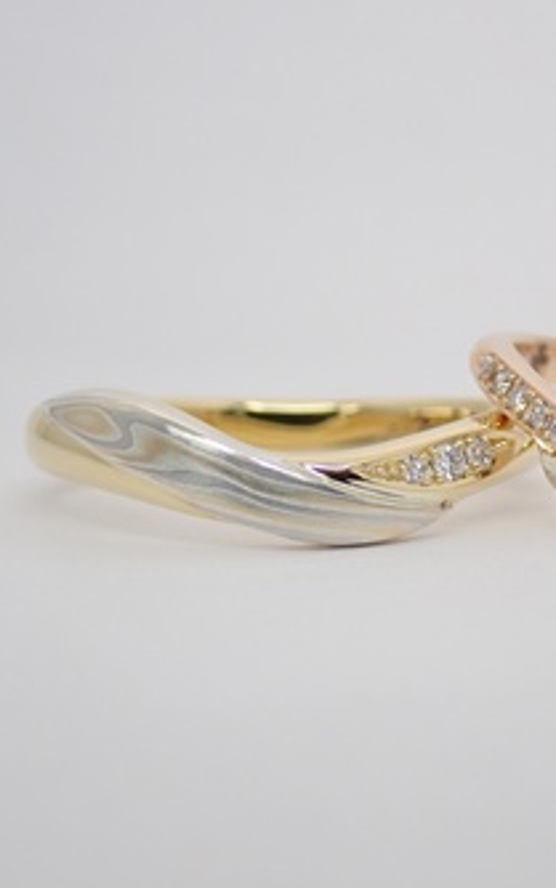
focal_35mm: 110
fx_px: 2665
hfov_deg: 11.9
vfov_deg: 18.9
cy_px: 443
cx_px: 463
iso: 200
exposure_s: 1/100
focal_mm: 13.65
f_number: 4.1
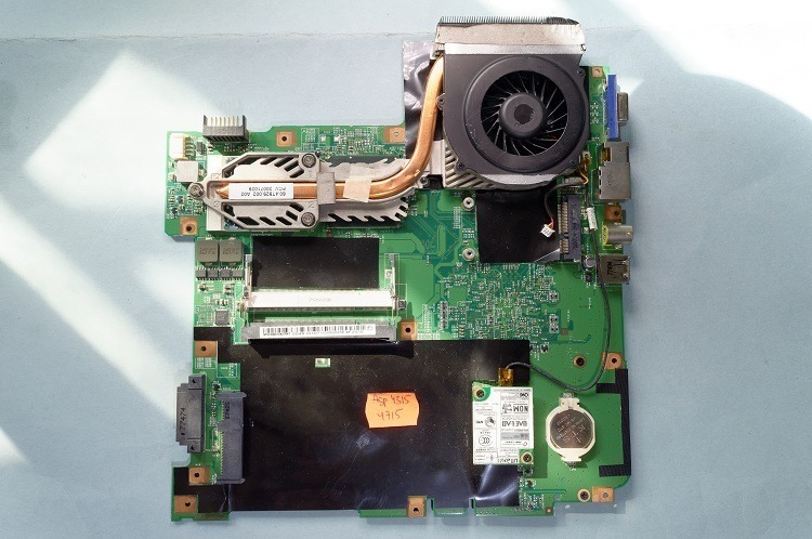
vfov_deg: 39.9
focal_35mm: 33
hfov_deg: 57.3
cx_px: 406
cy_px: 270
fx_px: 743
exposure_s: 1/13
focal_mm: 22
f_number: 8
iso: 100
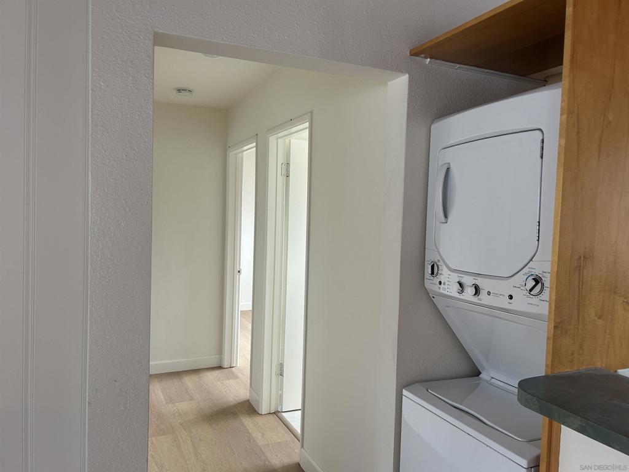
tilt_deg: -1.7
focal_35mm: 26
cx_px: 314
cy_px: 236
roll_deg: -1.0
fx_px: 472
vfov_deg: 53.1
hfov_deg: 67.3
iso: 100
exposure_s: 1/120
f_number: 1.5
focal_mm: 5.7
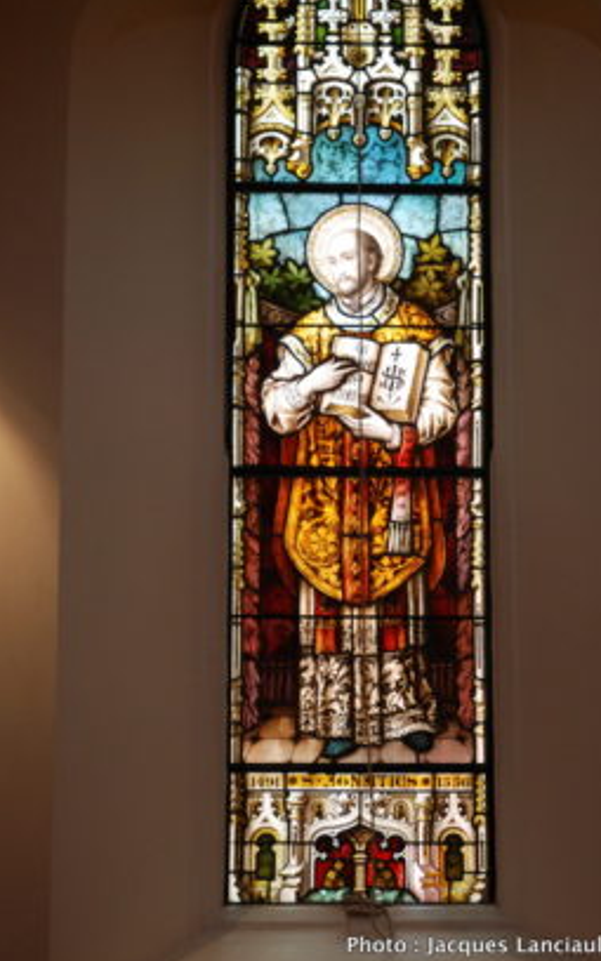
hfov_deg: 17.4
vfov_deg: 27.4
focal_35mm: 75
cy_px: 391
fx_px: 1966
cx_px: 371
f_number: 4.5
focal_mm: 40
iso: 500
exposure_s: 1/30
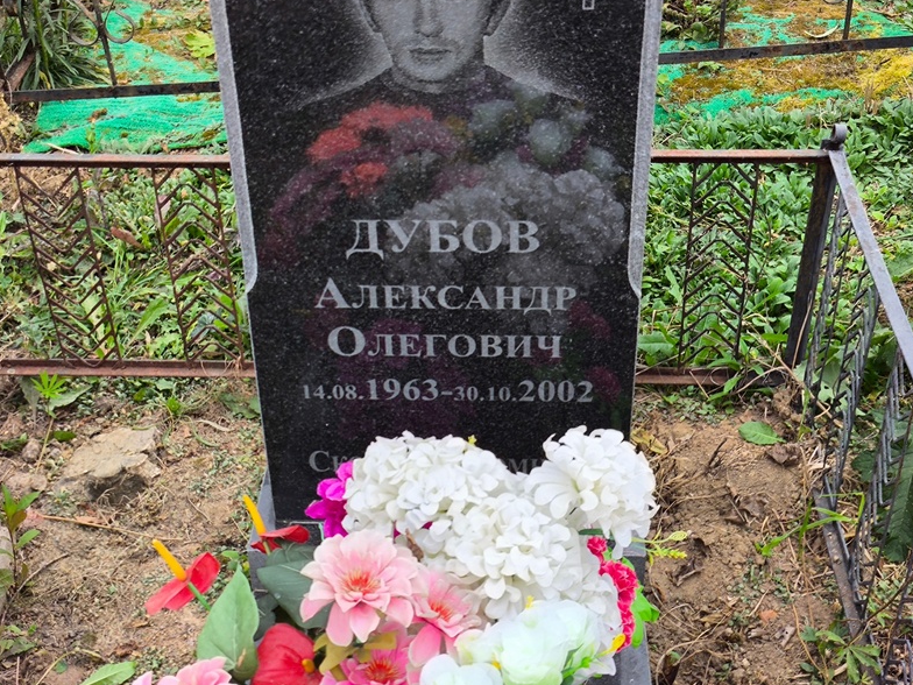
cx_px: 454
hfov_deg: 37.5
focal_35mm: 51
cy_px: 341
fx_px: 1345
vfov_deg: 28.6
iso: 50
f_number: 1.7
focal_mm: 4.71
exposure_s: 1/382
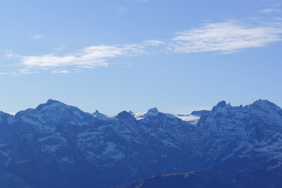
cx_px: 140
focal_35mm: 121
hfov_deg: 16.9
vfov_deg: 11.3
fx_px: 948
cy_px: 94
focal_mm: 19.2
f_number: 4.5
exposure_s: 1/800
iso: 80
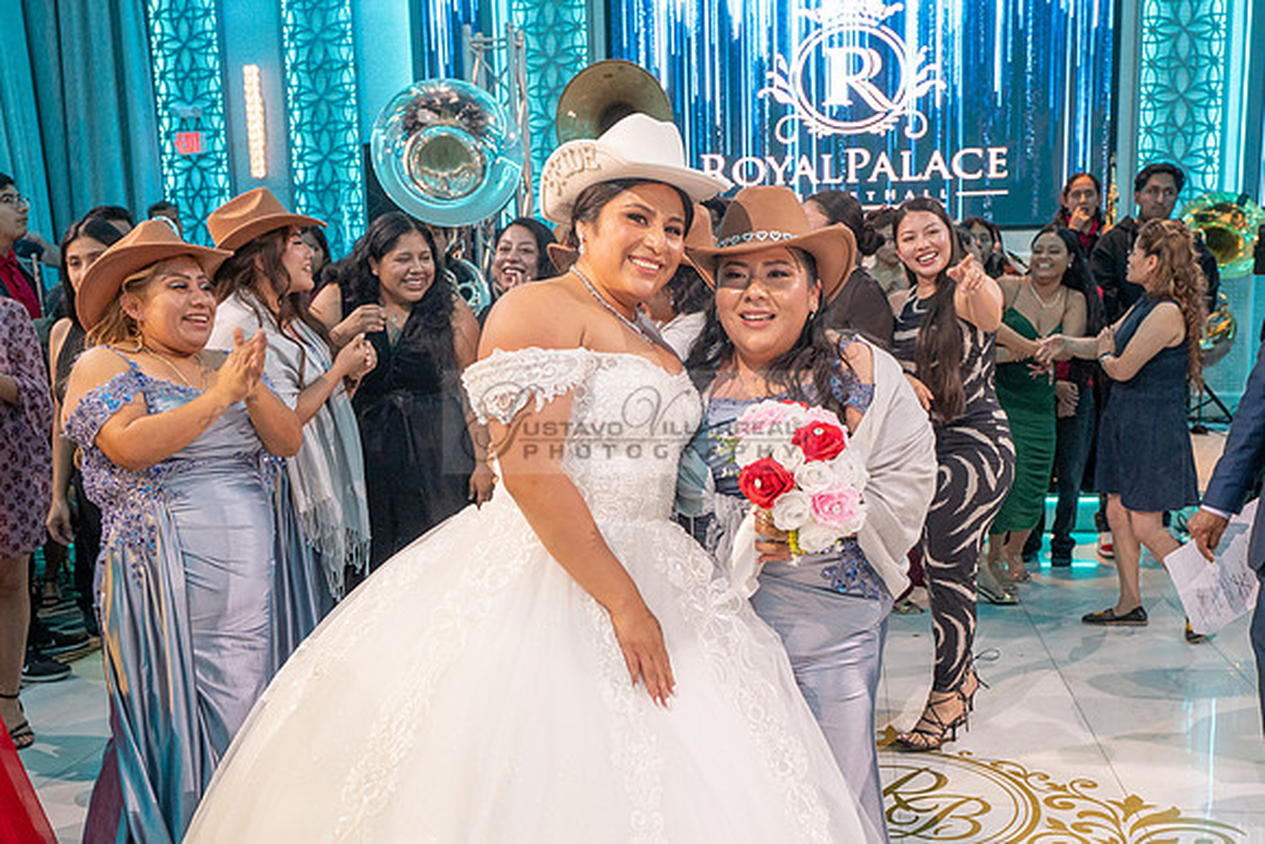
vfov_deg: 36.0
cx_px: 665
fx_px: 1294
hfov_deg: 52.1
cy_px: 500
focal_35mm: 37
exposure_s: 1/200
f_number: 3.5
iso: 1000
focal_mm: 24
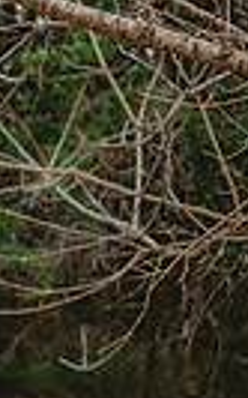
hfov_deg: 4.6
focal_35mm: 269
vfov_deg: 7.7
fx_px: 2912
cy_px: 565
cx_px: -556
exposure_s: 1/400
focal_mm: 50
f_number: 2
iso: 250
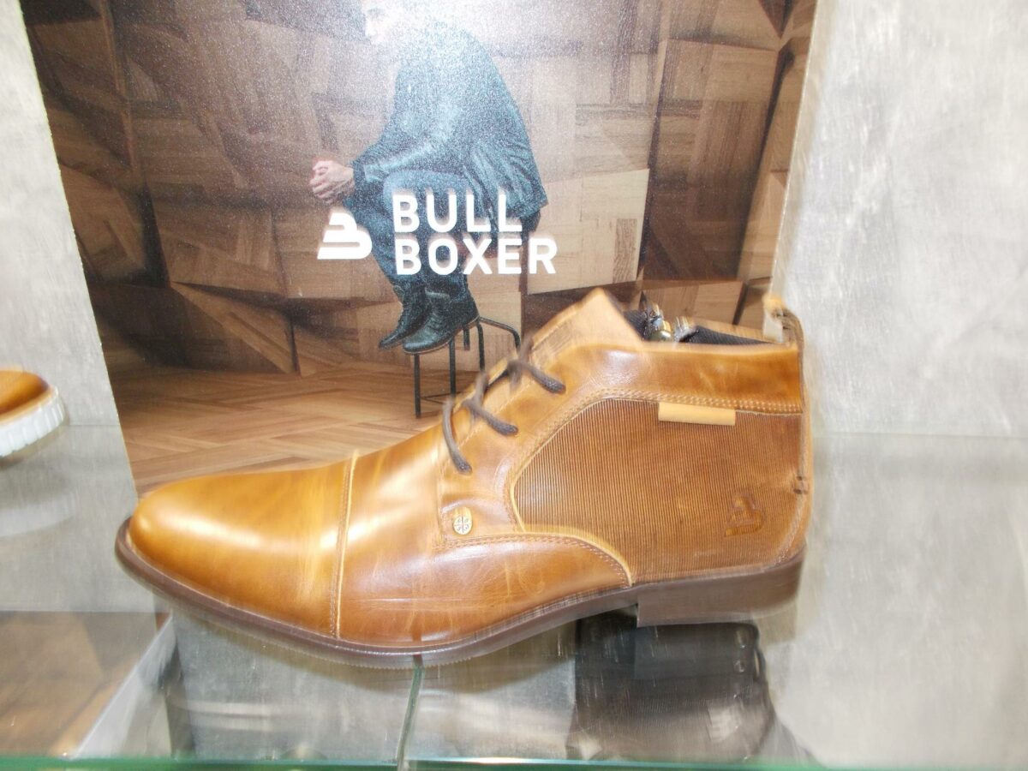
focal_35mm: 26
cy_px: 386
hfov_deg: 67.3
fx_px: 772
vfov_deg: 53.1
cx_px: 514
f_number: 3.2
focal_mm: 4.6
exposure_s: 1/25
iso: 200
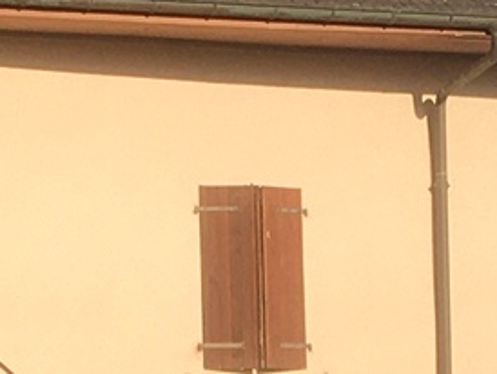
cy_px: 630
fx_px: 3061
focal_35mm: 213
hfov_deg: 9.3
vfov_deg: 6.8
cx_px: 229
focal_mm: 4.15
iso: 25
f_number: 2.2
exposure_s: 1/1241
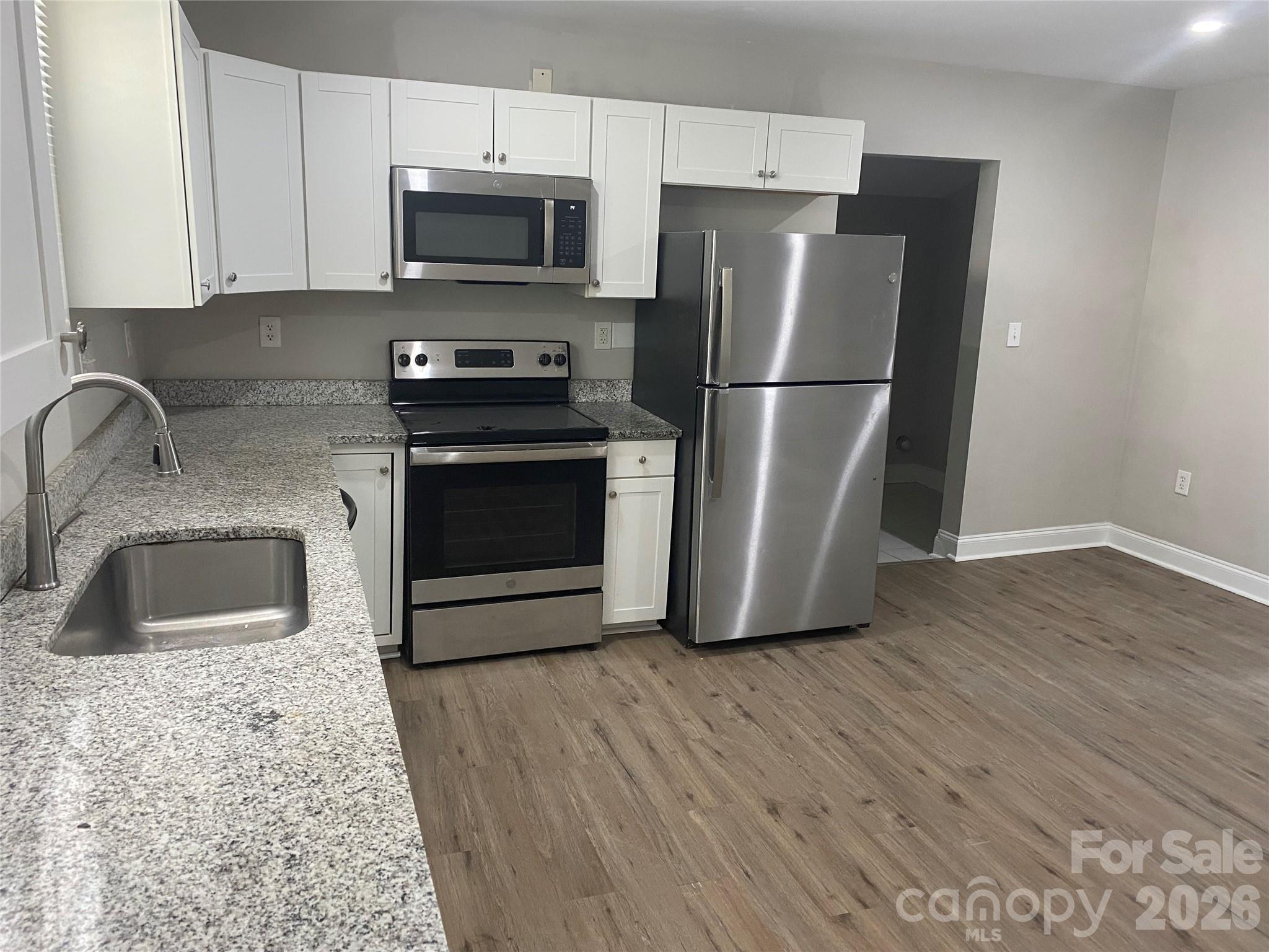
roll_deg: -1.4
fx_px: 953
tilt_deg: -10.5
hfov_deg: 67.3
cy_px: 476
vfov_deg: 53.1
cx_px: 634
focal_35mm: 26
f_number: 1.8
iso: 200
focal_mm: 4.25
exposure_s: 1/60
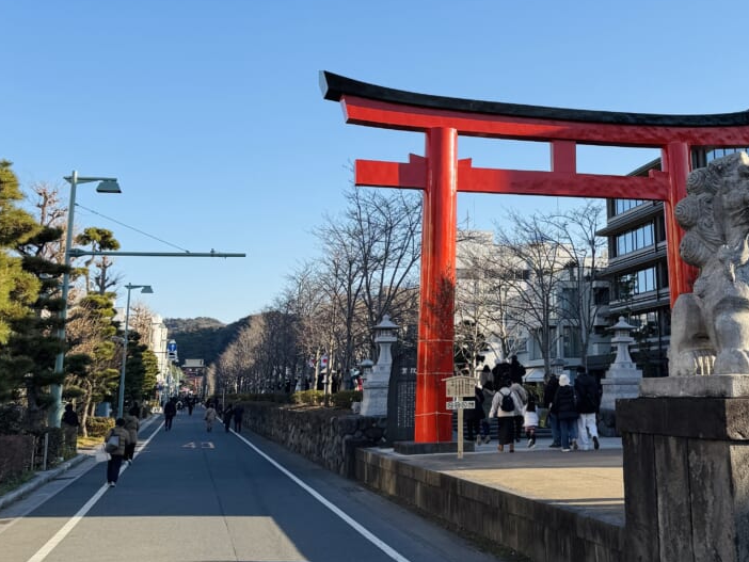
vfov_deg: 40.4
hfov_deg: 51.0
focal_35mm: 35
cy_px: 206
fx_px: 758
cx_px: 535
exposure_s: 1/2506
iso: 80
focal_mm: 6.76
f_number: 1.78
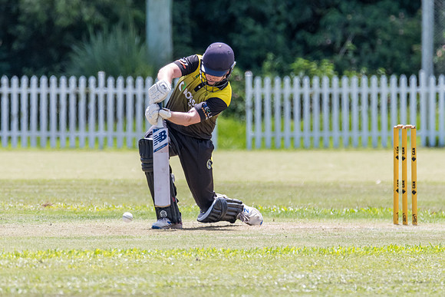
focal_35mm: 825
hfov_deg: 2.5
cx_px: 220
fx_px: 10198
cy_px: 100
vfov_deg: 1.7
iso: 900
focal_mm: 500
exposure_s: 1/2000
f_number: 6.3
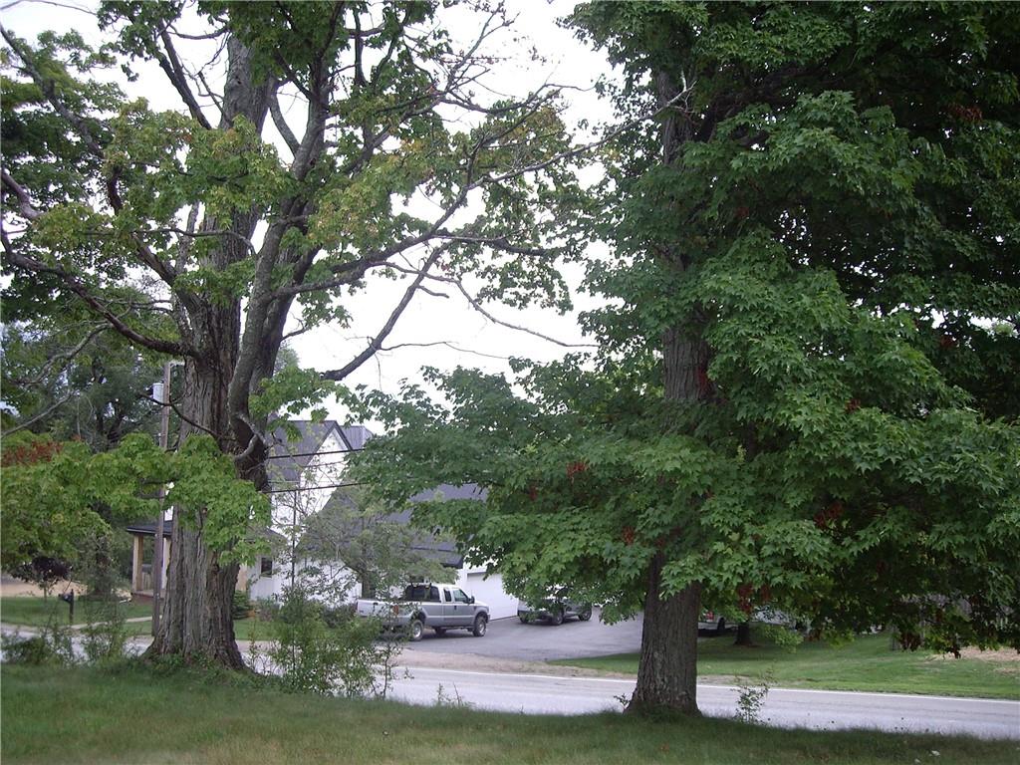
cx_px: 510
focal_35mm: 38
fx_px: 1120
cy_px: 382
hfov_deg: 49.0
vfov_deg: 37.7
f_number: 2.7
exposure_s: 1/400
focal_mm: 6.2
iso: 100
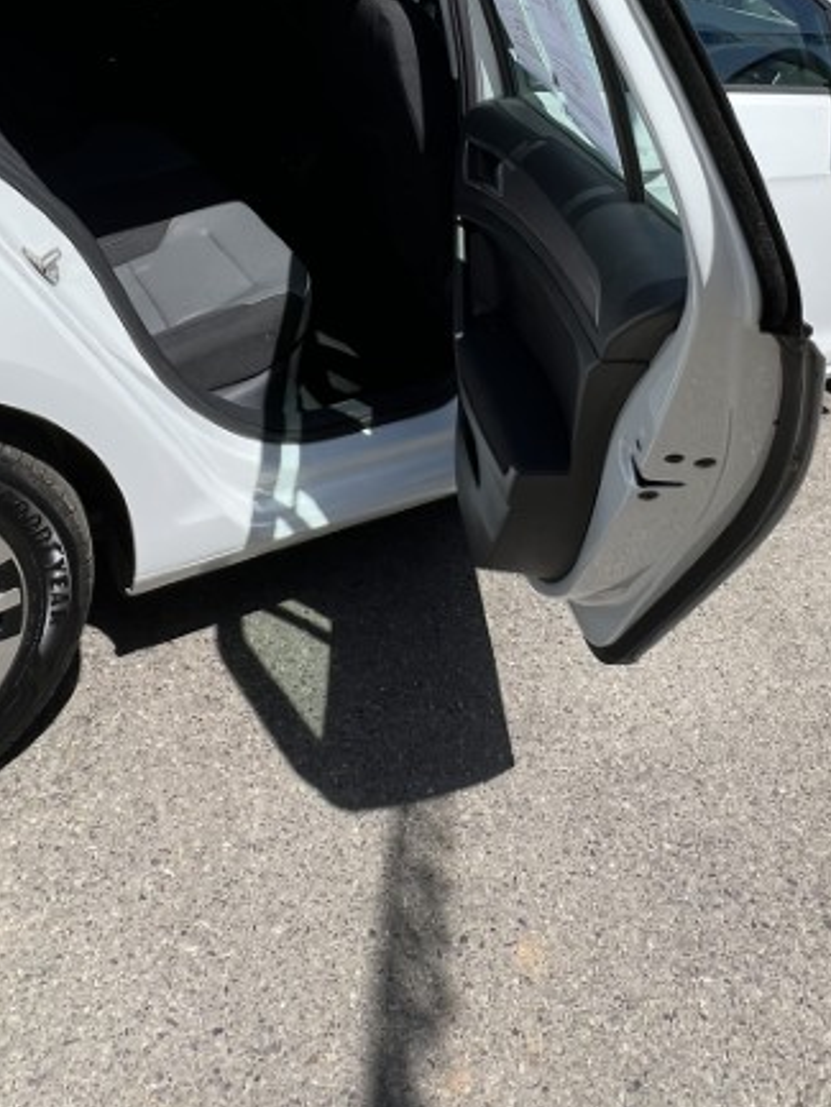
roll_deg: -5.8
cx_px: 440
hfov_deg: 49.7
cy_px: 78
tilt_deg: -13.9
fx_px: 896
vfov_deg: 53.9
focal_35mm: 28
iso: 32
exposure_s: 1/919
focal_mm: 1.57
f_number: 1.8
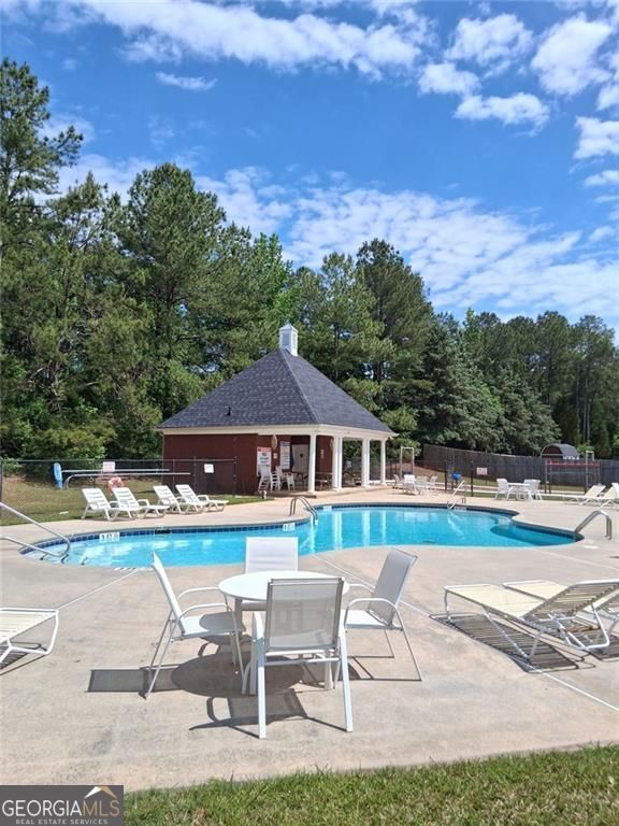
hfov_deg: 53.1
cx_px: 310
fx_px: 620
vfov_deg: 67.3
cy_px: 413
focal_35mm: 26
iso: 25
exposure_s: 1/826
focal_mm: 3.98
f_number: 1.8
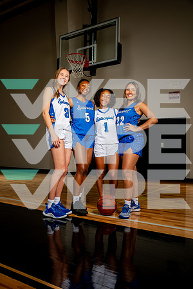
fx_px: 257
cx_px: 96
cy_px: 144
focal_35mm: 32
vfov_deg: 58.7
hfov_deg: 41.1
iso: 250
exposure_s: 1/500
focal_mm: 32
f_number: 8
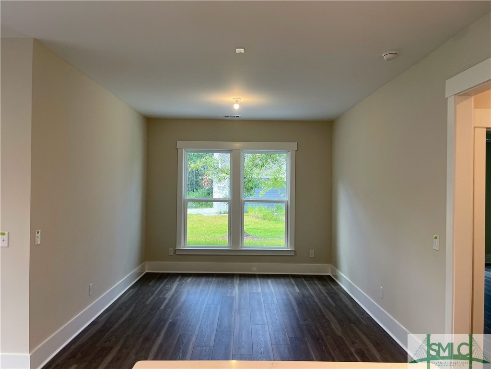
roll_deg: -1.0
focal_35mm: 26
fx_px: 369
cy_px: 184
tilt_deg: -0.3
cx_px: 246
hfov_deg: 67.3
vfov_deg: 53.1
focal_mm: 5.1
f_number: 1.6
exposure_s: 1/120
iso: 100
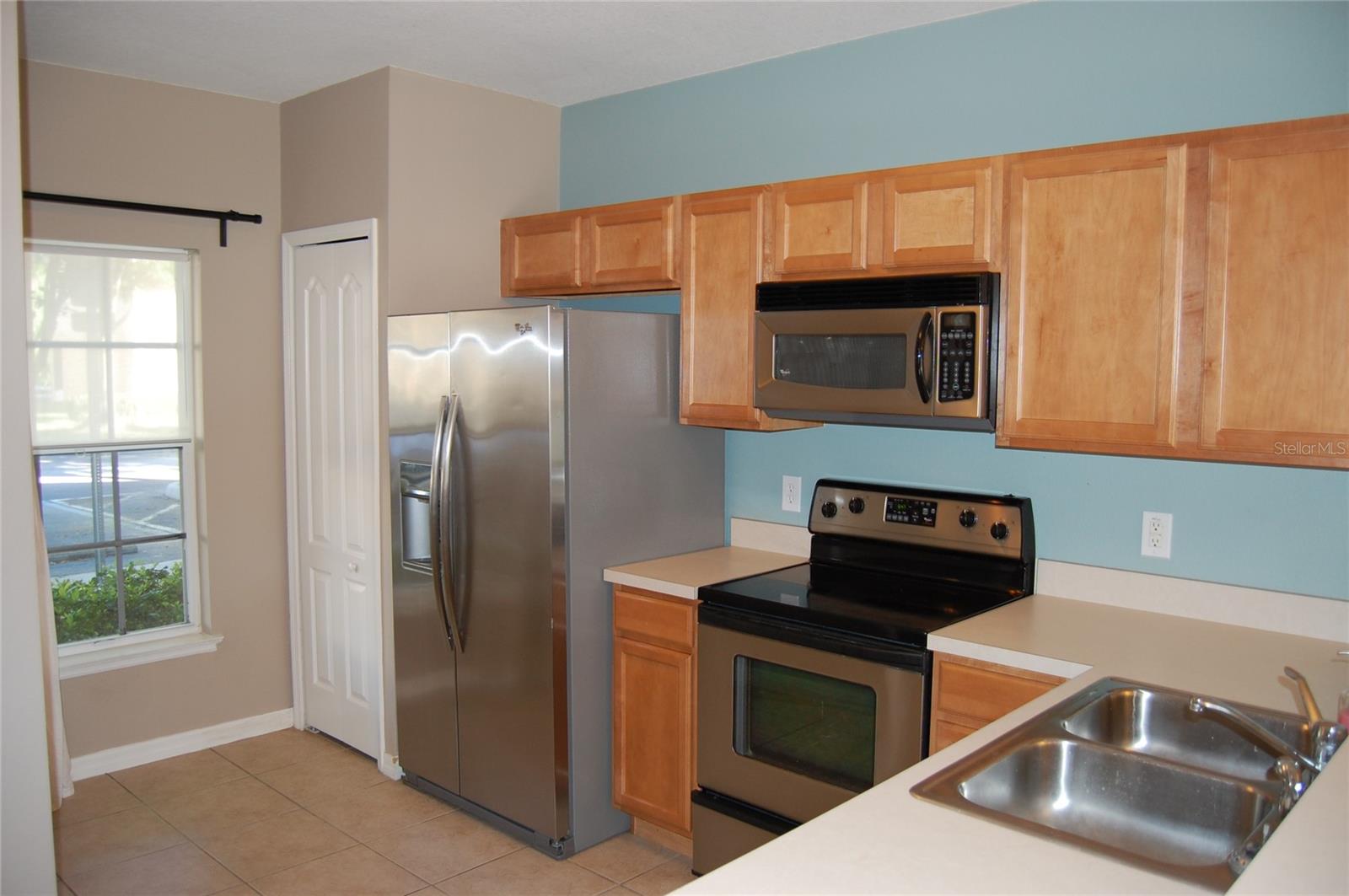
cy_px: 448
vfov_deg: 47.8
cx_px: 674
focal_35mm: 27
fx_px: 1011
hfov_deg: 67.4
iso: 400
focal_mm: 18
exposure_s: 1/60
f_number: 3.5
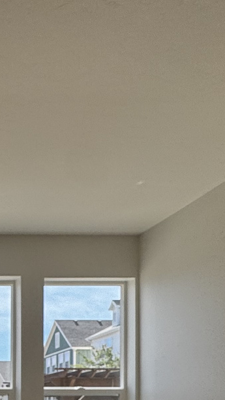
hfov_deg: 19.0
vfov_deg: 35.4
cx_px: -158
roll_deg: -1.9
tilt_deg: -0.9
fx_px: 540
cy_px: 428
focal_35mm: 51
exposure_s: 1/858
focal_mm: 2.22
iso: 50
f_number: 2.2
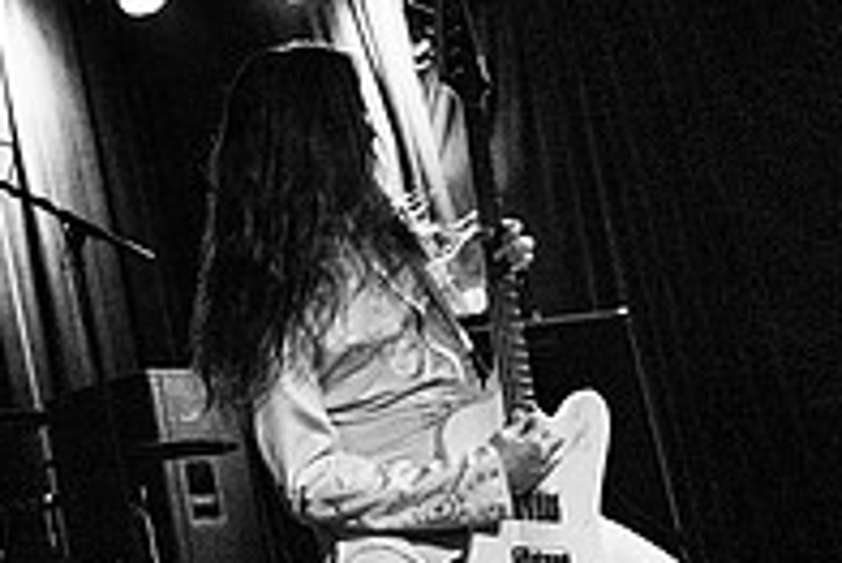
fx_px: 1662
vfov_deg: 19.2
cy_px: 312
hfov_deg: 25.7
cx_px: -146
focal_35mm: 71
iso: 3200
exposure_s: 1/400
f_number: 3.2
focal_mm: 24
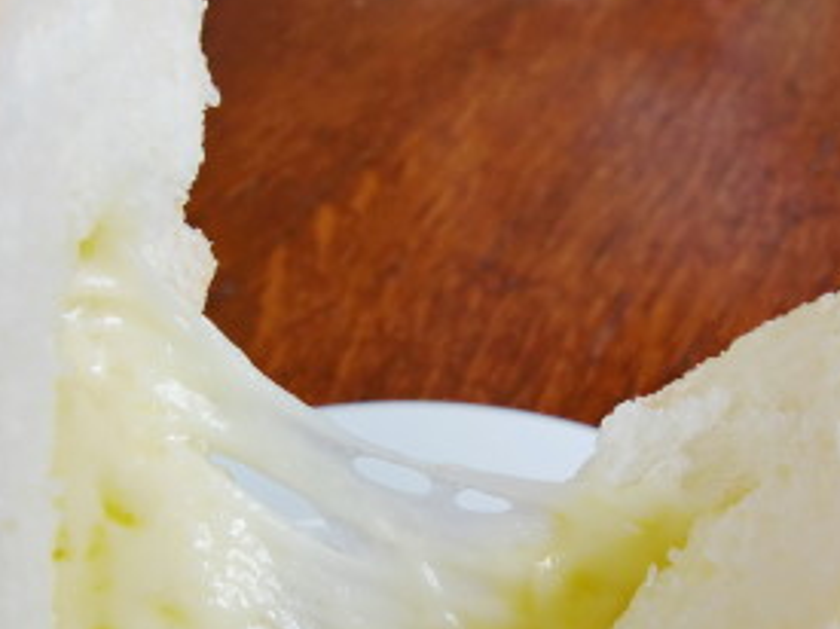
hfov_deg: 37.5
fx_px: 1237
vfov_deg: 27.8
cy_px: 524
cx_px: 400
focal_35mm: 51
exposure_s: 1/60
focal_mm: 4.9
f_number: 2.6
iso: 80
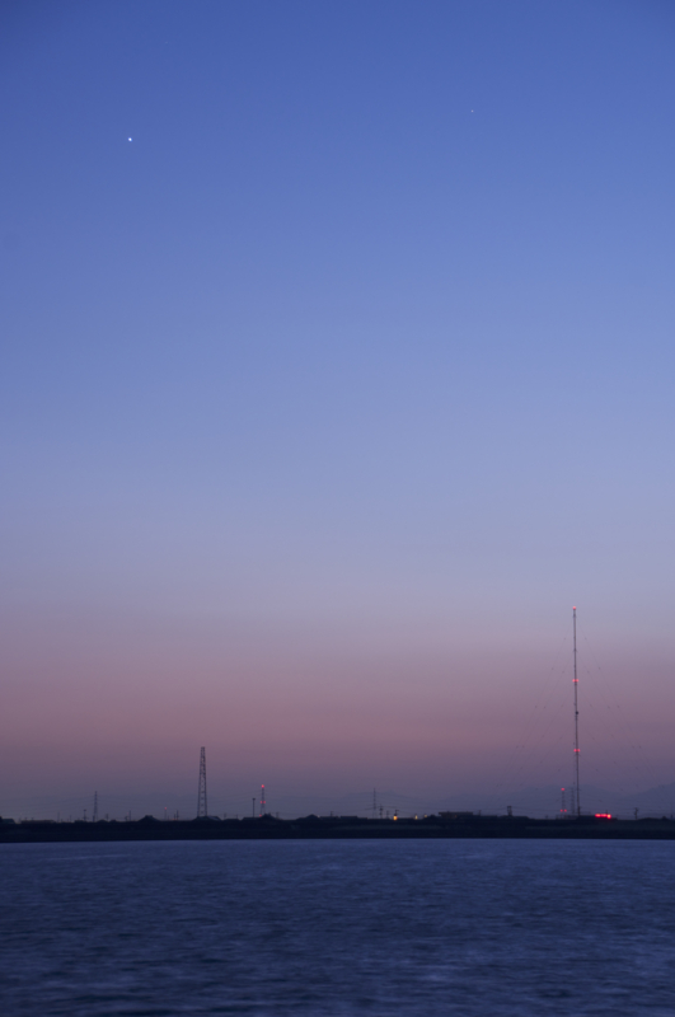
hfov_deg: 13.4
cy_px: 508
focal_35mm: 102
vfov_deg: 20.0
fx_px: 2877
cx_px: 338
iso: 200
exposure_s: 2
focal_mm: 68
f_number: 6.3
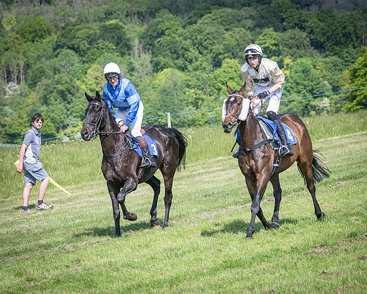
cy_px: 158
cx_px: 213
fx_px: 2271
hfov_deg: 9.2
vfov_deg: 7.4
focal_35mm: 209
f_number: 4
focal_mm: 99
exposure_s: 1/3200
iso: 400
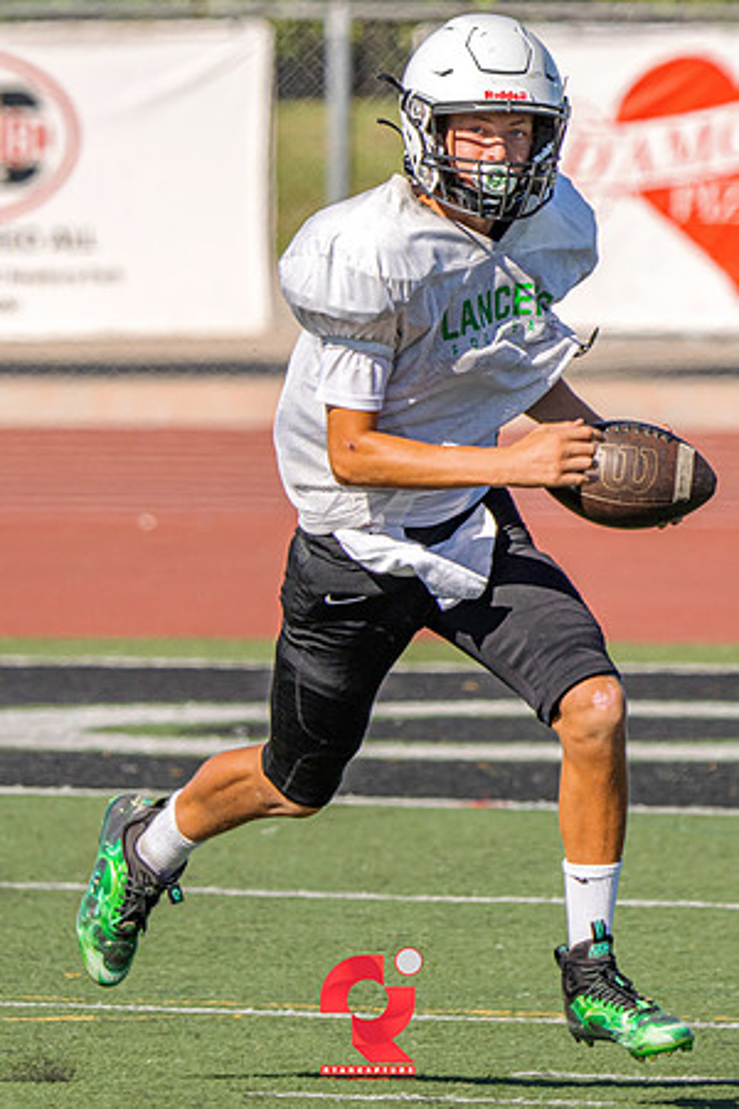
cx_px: 453
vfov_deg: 2.6
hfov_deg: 1.7
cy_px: 341
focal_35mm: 800
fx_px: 24626
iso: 200
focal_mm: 359
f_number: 7.1
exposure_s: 1/1600
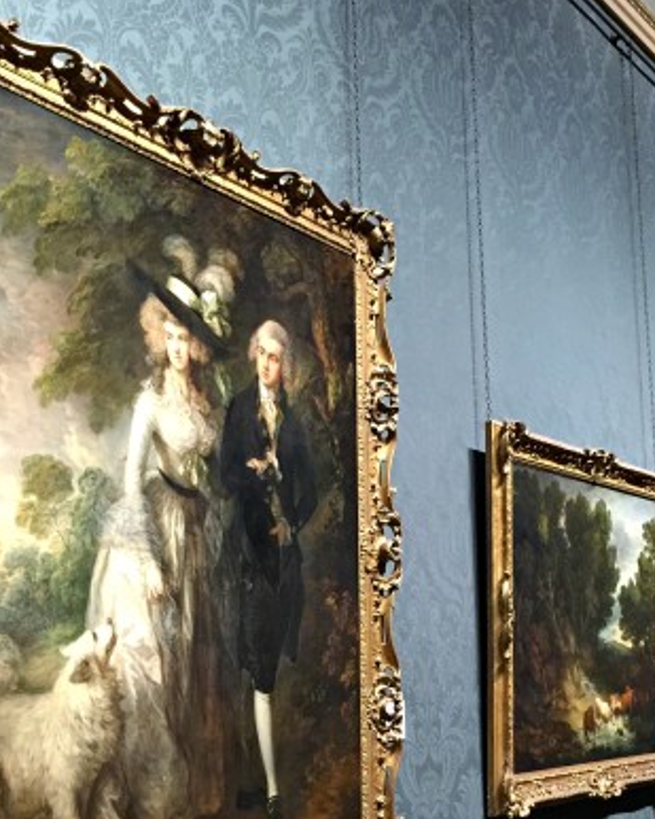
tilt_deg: +6.4
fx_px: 1066
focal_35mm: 44
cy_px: 558
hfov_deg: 34.2
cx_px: 333
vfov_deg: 41.4
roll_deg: +1.5
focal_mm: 4.15
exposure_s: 1/8
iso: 160
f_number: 2.2
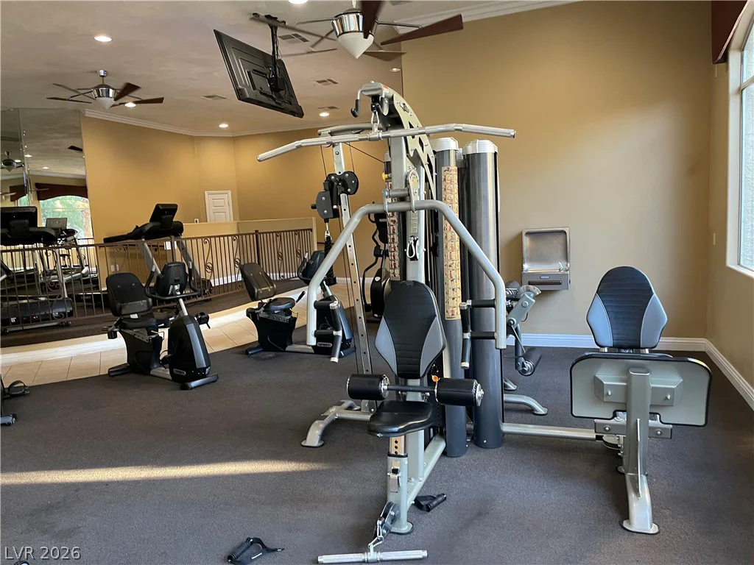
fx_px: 545
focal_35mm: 25
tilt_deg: -6.0
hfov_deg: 69.4
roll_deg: +2.8
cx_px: 377
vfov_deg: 54.9
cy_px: 282
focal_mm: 5.1
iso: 250
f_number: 1.6
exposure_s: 1/60
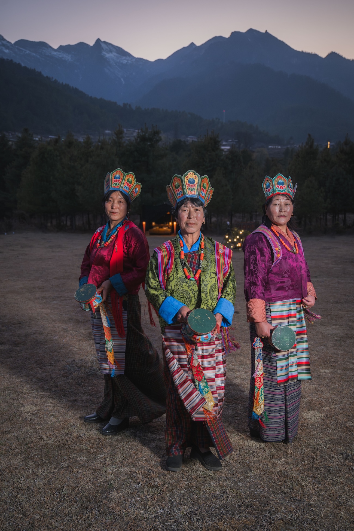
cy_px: 266
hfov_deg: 37.9
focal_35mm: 35
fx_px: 516
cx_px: 177
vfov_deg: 54.4
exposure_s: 1/50
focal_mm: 35
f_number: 4
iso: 2000
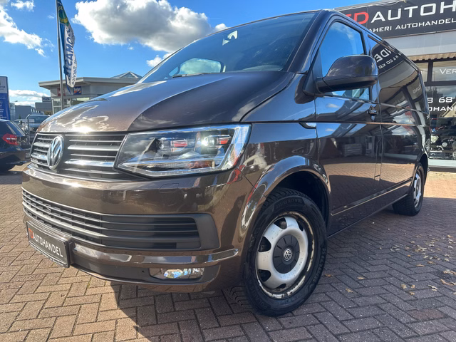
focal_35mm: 24
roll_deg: +0.1
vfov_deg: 56.8
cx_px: 228
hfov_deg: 71.6
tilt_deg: -7.6
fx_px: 316
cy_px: 171
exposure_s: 1/1029
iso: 80
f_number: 1.78
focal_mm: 6.86
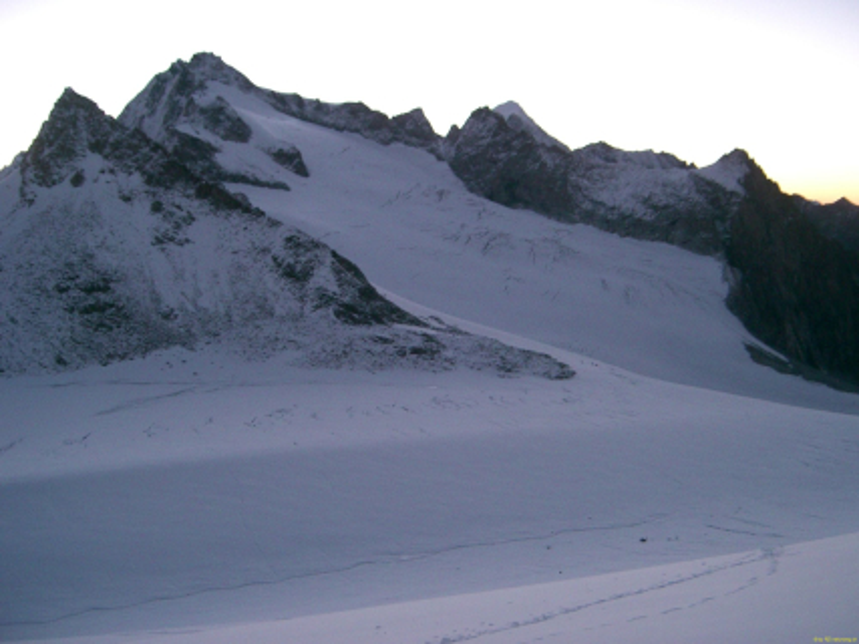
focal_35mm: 39
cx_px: 430
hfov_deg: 47.9
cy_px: 322
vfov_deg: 36.8
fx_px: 968
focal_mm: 8
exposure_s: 1/100
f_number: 2.8
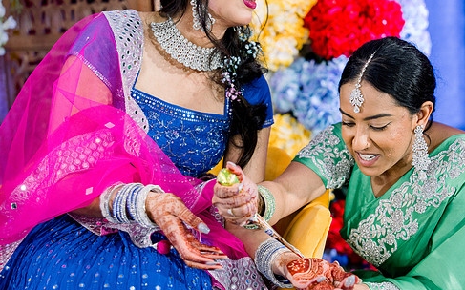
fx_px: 1077
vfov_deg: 15.3
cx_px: 275
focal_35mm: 85
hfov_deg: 24.3
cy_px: 162
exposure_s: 1/125
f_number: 2.8
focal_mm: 70
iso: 1250
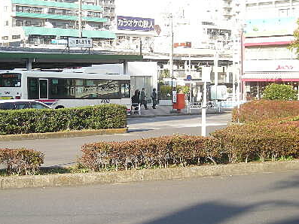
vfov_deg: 18.6
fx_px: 683
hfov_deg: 24.4
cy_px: 73
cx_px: 70
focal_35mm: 79
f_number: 3.2
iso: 50
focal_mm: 7.9
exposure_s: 1/208
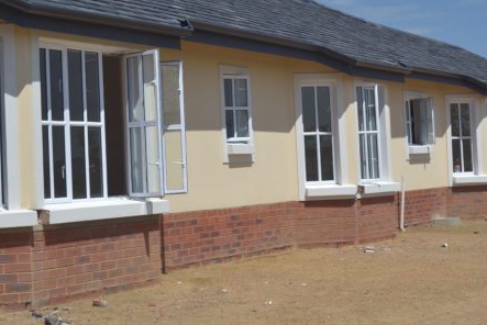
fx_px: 934
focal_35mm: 69
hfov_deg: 29.2
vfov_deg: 19.7
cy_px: 123
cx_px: 236
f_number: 9
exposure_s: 1/320
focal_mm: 34
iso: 100
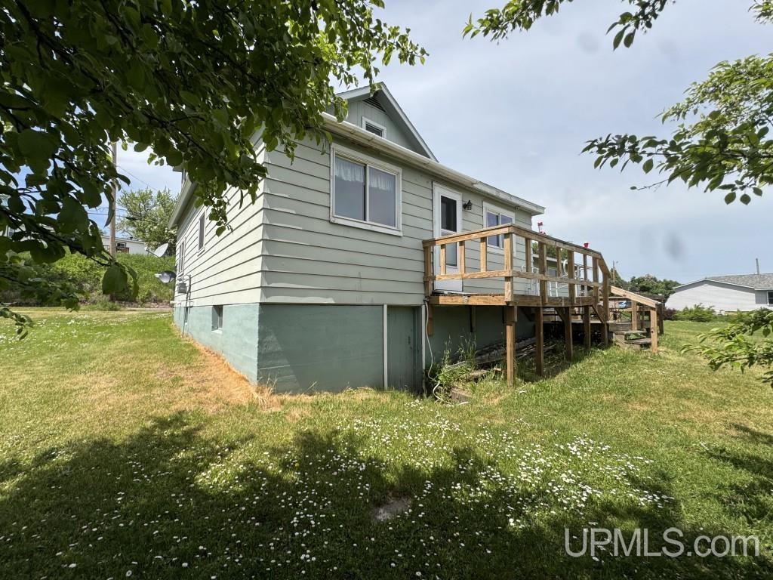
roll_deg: -0.6
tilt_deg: +3.4
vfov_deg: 85.7
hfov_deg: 102.1
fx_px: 313
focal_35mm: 14
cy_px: 290
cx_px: 386
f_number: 2.2
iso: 50
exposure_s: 1/1637
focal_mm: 2.22
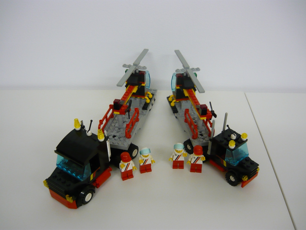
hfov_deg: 55.4
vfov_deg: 42.9
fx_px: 292
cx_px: 153
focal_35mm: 33
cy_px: 115
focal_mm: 5.5
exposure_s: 1/30
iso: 200
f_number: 2.8
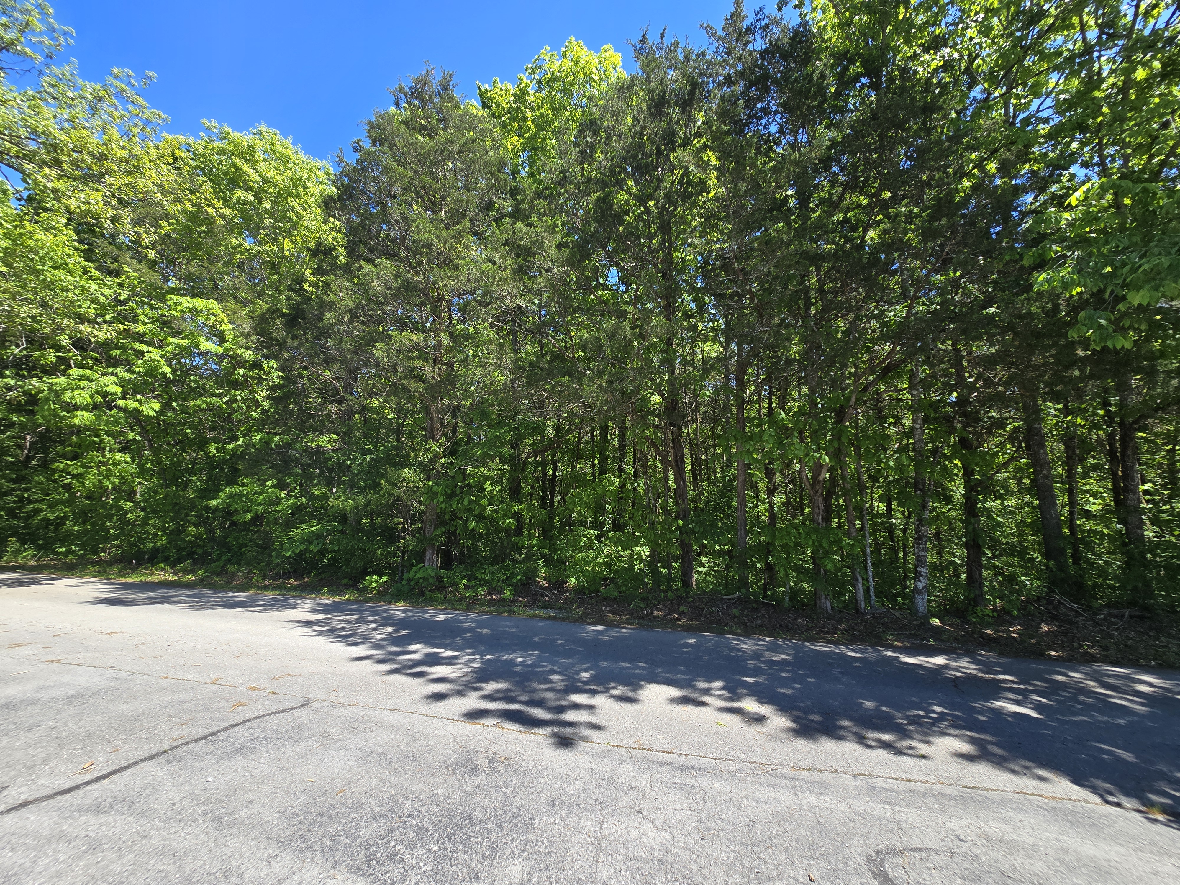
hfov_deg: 106.2
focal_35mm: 13
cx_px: 590
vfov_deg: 89.9
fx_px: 443
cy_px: 442
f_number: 2.2
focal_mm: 2.2
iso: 50
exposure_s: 1/619
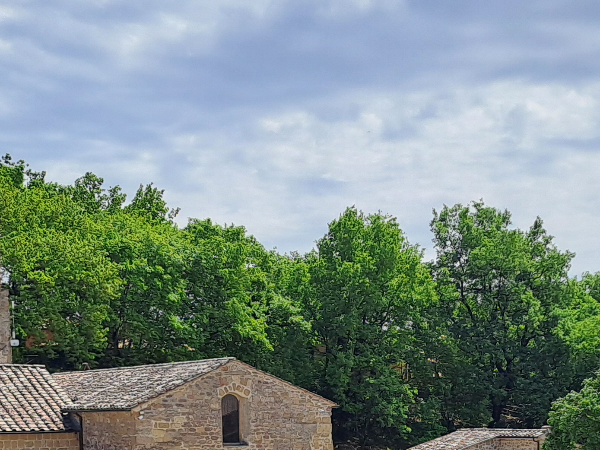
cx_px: 403
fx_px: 1248
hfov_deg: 26.9
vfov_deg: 19.2
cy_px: 551
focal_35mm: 72
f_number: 1.8
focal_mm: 4.65
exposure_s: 1/2353
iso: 32
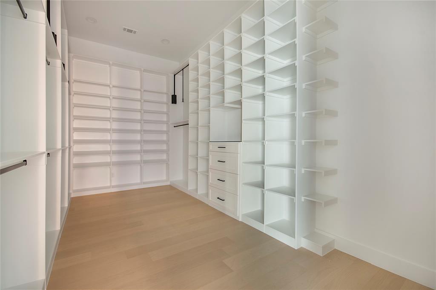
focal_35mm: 15
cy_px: 145
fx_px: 182
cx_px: 218
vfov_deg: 77.3
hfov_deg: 100.4
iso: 100
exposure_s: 6
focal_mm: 10
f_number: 8
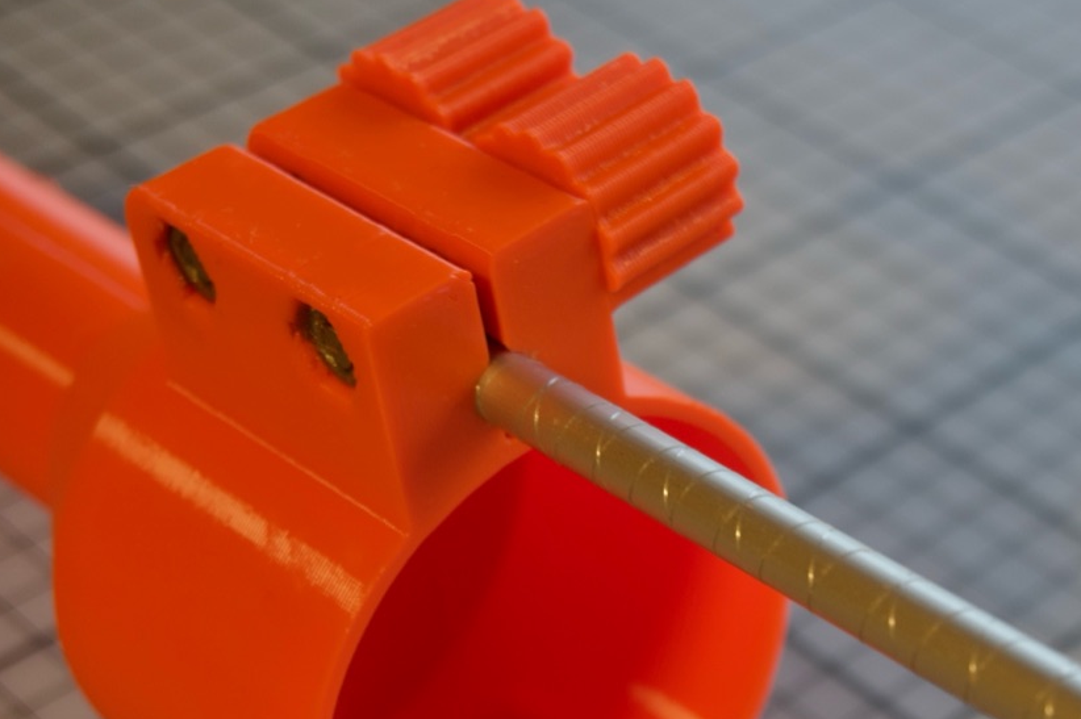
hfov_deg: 23.0
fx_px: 2634
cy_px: 557
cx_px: 809
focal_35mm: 88
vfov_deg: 15.5
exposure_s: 1/15
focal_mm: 37
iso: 250
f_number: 5.6
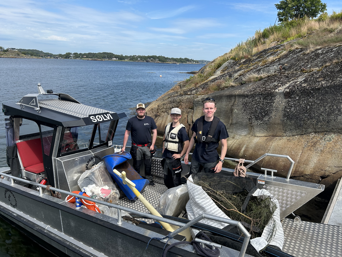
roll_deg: -2.0
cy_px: 128
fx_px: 257
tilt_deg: -16.4
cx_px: 171
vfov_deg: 53.1
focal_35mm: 26
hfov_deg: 67.3
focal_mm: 5.7
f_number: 1.5
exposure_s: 1/3460
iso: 50
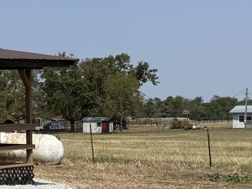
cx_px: -360
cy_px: 125
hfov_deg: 12.6
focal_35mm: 121
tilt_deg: -2.1
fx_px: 881
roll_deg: +0.8
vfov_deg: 12.2
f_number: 1.78
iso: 80
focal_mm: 6.76
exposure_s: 1/8130
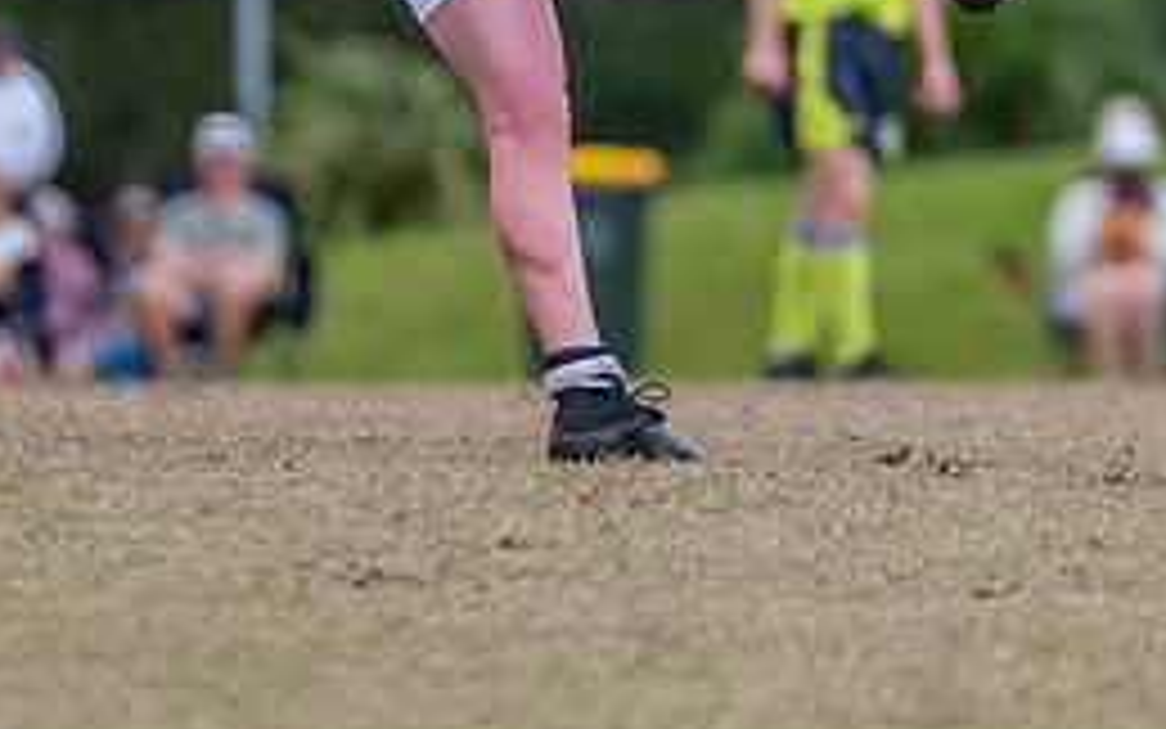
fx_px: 30322
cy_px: -223
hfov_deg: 2.2
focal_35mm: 954
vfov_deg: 1.4
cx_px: 806
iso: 800
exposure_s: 1/2000
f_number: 4.5
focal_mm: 310
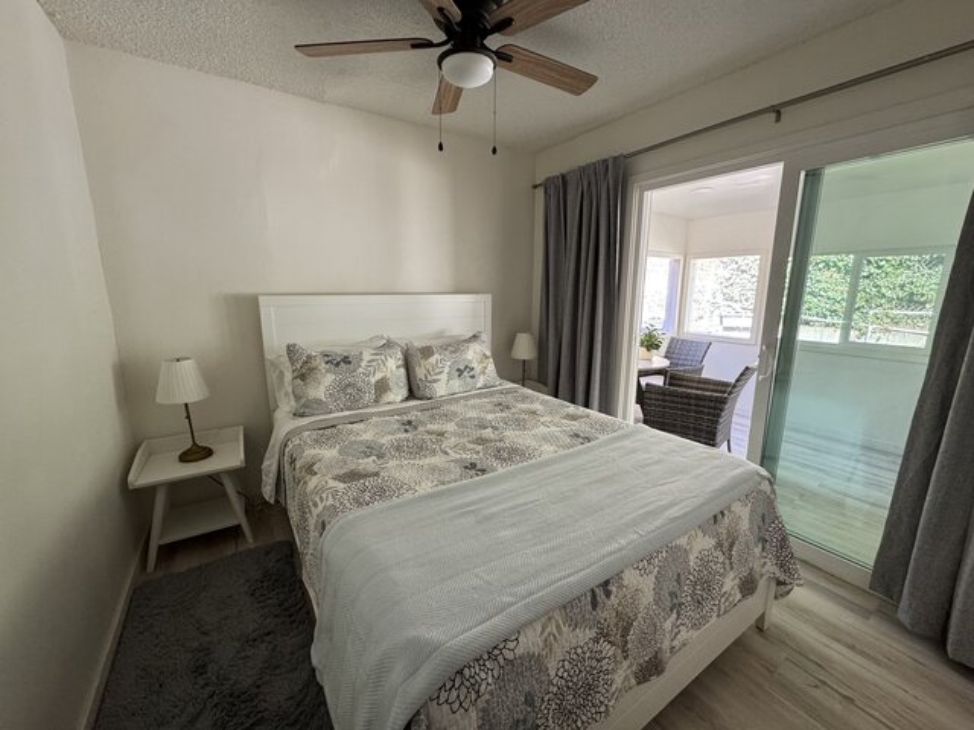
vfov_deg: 85.7
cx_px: 487
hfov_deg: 102.1
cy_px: 365
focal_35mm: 14
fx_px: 394
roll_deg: -0.6
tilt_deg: -12.8
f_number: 2.2
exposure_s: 1/99
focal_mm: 2.22
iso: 250
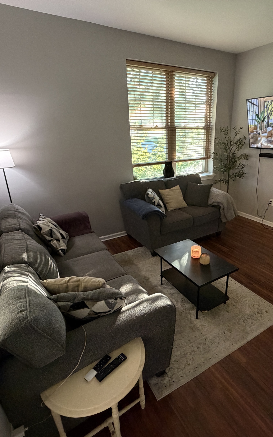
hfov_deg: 59.0
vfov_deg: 85.1
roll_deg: +0.9
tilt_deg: -21.0
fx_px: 238
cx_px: 168
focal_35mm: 20
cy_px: 220
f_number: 2.2
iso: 400
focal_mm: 2.22
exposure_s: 1/60
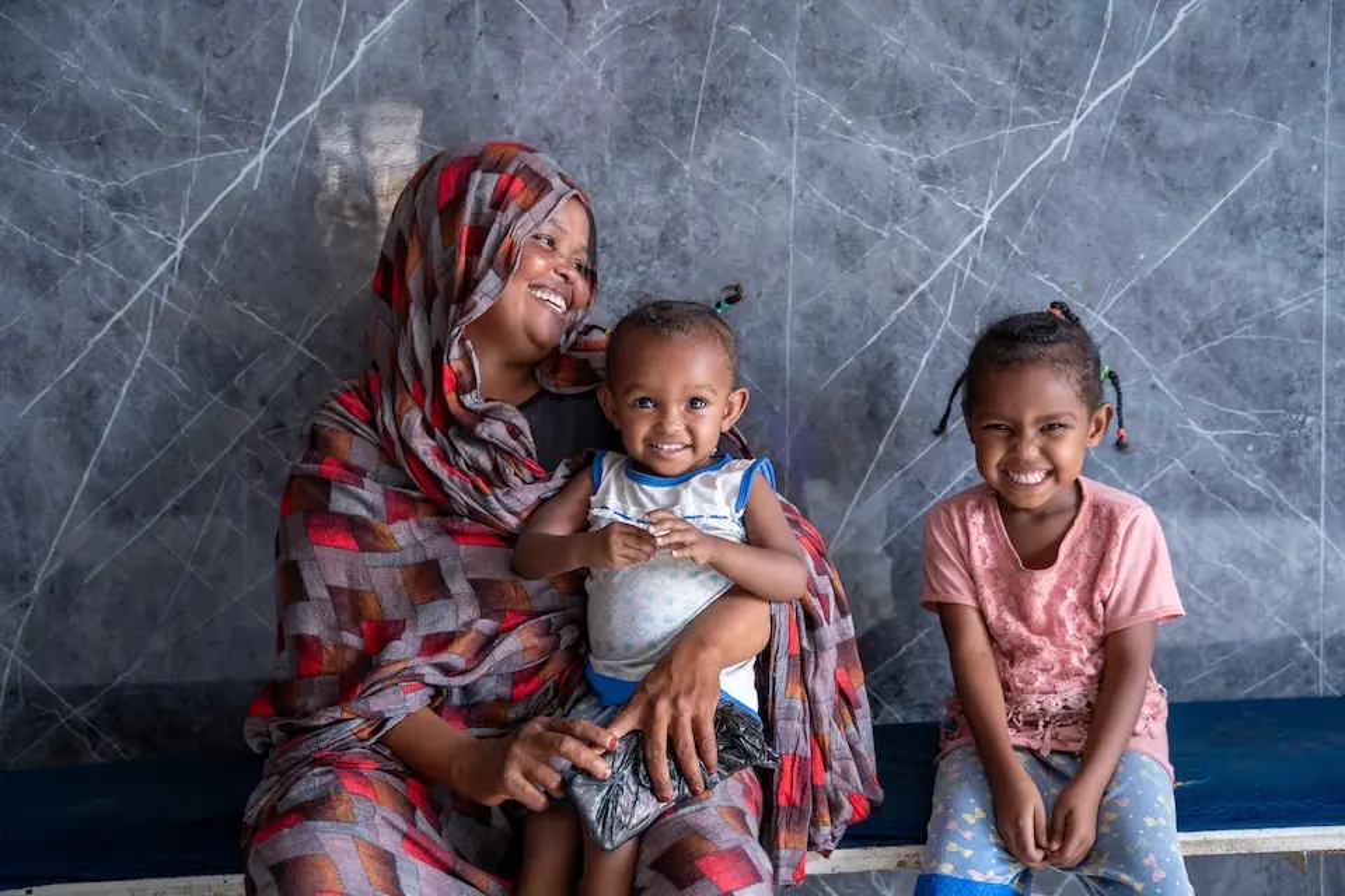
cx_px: 672
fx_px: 1588
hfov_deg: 45.9
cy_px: 448
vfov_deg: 31.5
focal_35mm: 42
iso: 640
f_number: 2.8
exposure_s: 1/160
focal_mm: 42.5
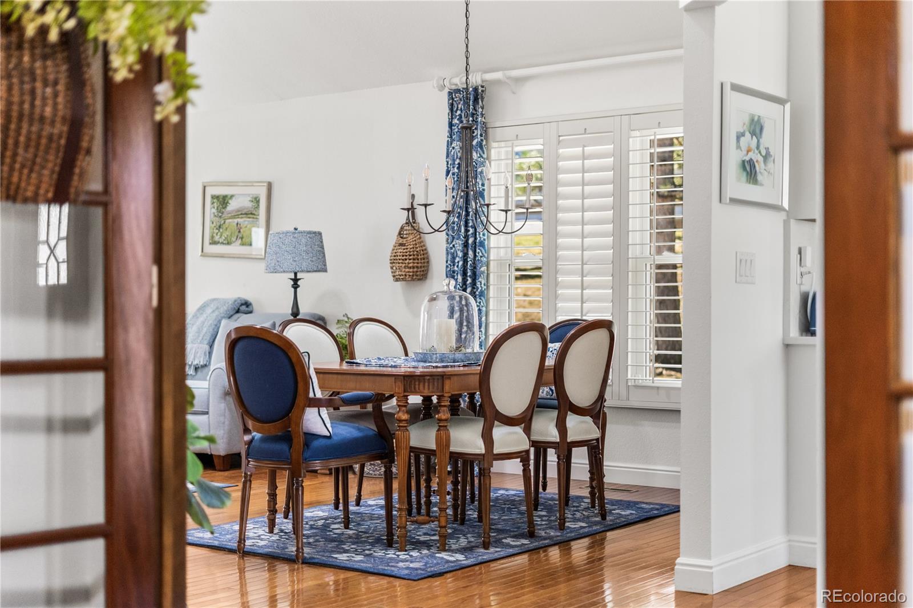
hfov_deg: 39.6
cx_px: 456
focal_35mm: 50
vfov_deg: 27.0
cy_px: 304
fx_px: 1268
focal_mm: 50
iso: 1600
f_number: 1.8
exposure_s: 1/320
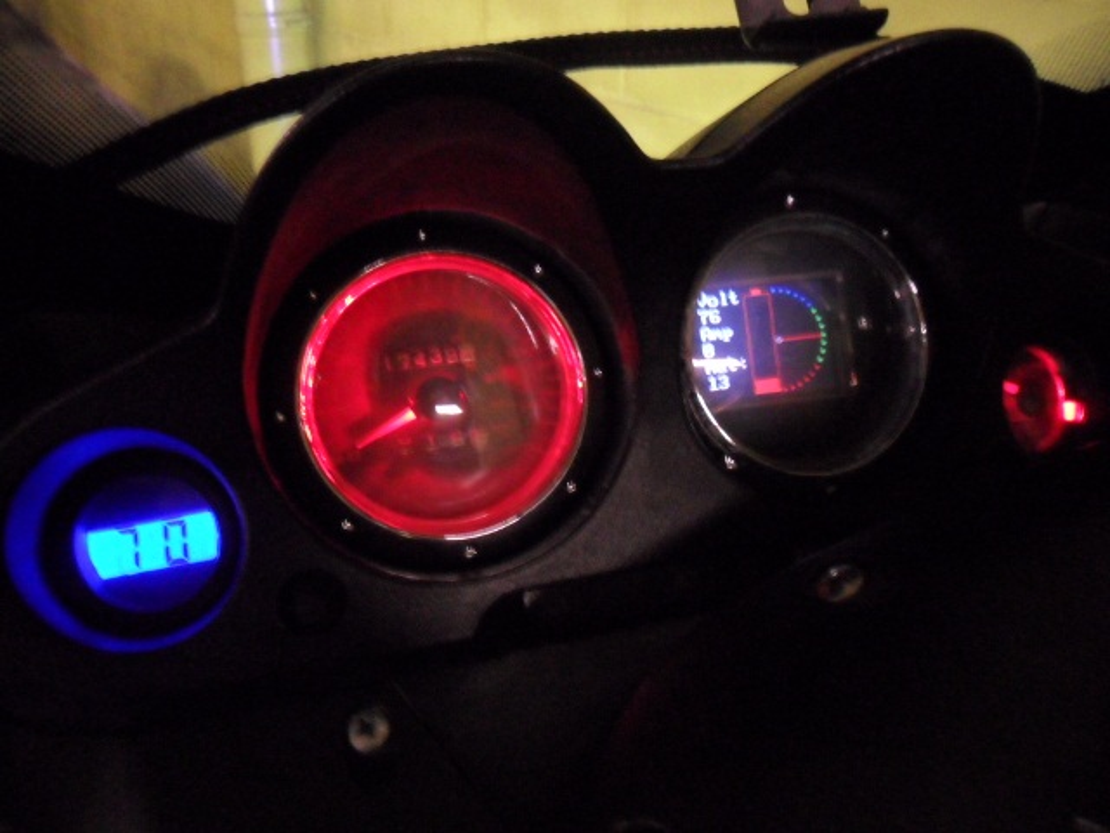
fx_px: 866
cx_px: 555
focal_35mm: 27
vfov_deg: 51.4
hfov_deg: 65.3
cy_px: 416
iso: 800
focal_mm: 4.9
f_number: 3.5
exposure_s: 1/8
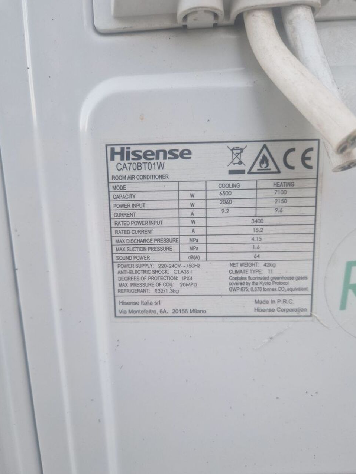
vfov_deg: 71.6
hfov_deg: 56.8
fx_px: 329
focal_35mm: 24
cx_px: 182
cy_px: 244
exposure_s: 1/100
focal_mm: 5.4
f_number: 1.8
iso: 160
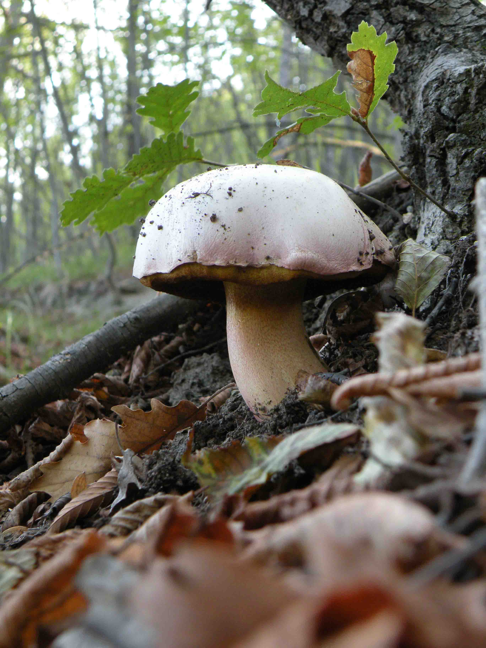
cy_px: 324
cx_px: 243
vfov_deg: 34.3
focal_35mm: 56
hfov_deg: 26.1
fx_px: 1048
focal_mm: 9.8
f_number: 3.5
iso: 200
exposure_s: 1/54.4
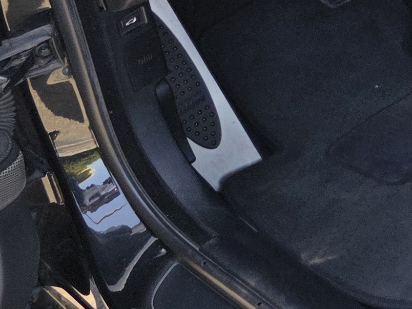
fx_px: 1297
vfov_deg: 13.0
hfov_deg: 14.9
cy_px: -132
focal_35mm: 109
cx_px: 809
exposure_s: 1/359
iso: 32
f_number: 1.7
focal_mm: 6.3
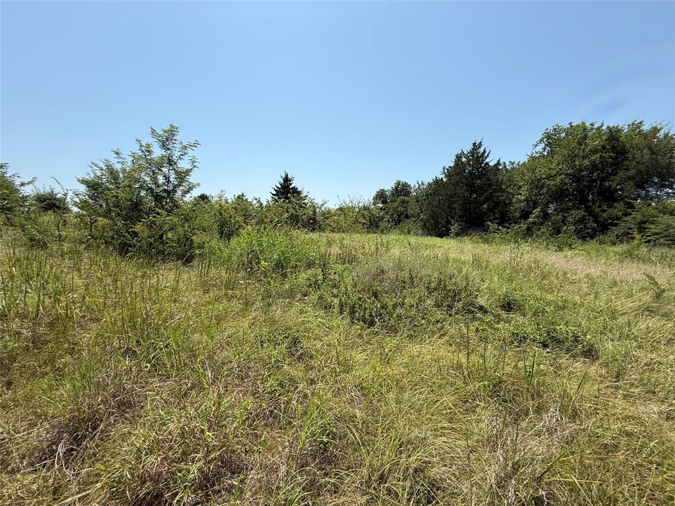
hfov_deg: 102.1
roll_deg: -0.8
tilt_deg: -4.1
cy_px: 253
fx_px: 273
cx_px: 338
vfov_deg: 85.7
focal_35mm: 14
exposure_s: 1/1698
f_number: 2.2
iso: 50
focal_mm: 2.22
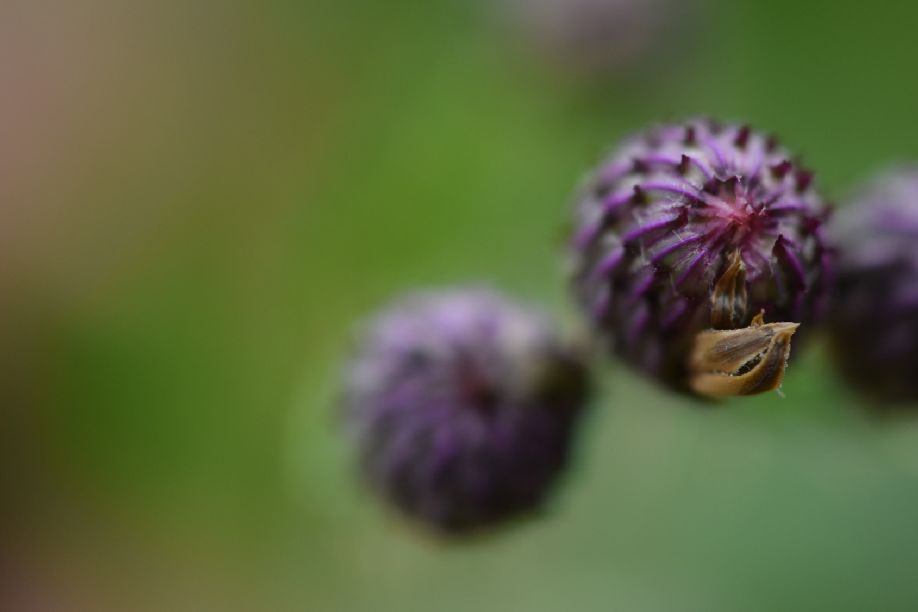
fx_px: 3942
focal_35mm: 155
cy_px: 269
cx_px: 542
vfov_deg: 8.9
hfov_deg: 13.3
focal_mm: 85
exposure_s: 1/1250
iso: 400
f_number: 4.8
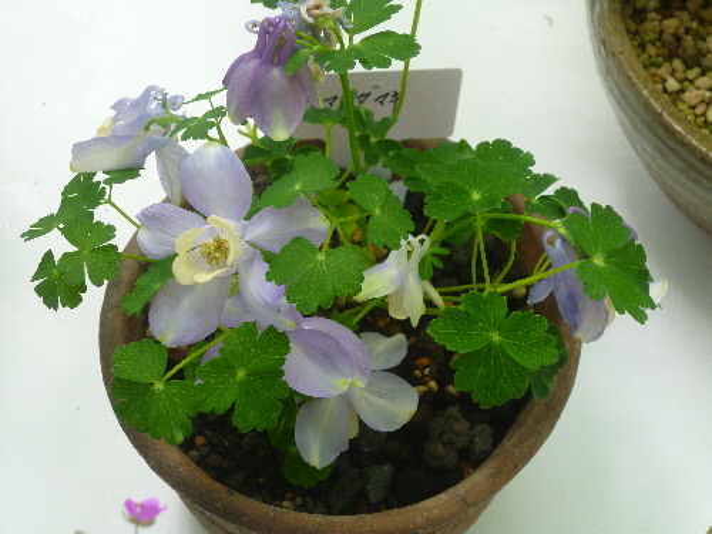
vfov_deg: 21.0
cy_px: 267
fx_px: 1440
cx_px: 356
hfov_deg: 27.8
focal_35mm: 70
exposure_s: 1/80
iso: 200
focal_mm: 12.4
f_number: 4.2
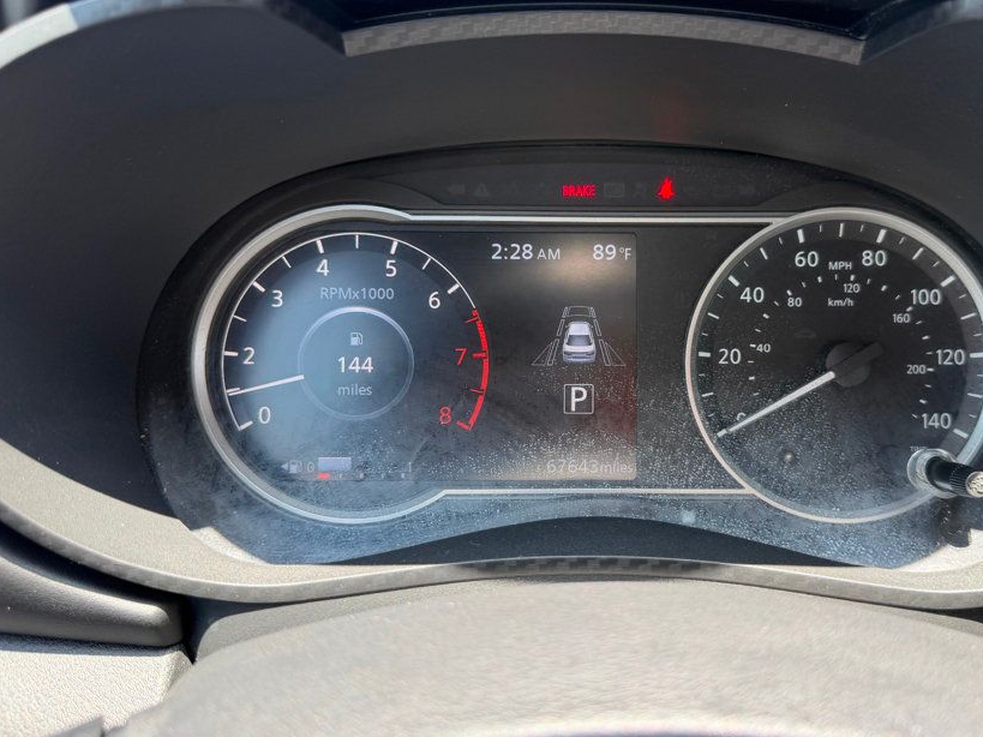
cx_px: 583
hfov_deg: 59.5
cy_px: 365
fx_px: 852
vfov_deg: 46.8
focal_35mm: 30
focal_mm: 6.76
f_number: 1.78
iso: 80
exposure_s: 1/165
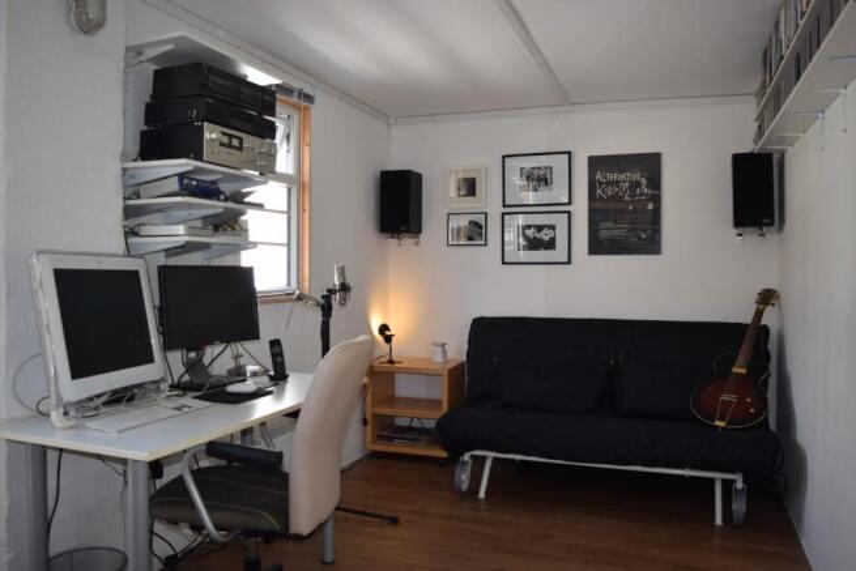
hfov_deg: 67.4
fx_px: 642
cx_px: 428
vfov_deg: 48.0
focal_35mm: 27
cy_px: 286
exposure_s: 1/60
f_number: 3.5
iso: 100
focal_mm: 18
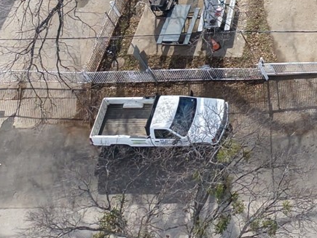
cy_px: -279
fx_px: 1035
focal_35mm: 113
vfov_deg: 11.4
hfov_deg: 14.7
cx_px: 611
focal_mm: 8.67
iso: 100
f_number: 1.8
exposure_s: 1/1000
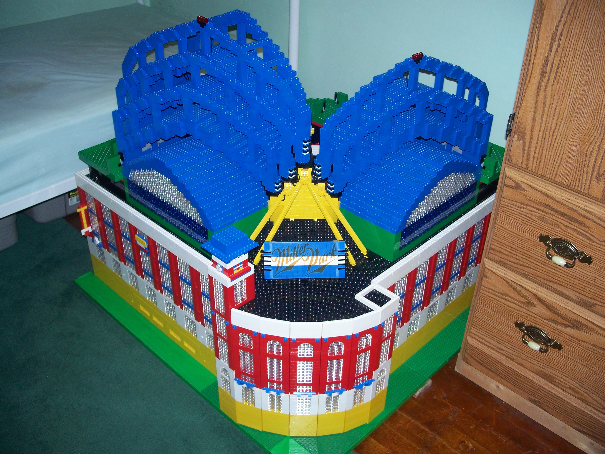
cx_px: 302
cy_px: 227
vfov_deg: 38.7
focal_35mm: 37
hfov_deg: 50.1
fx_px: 647
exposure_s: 1/60
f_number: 2.8
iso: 125
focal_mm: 7.8
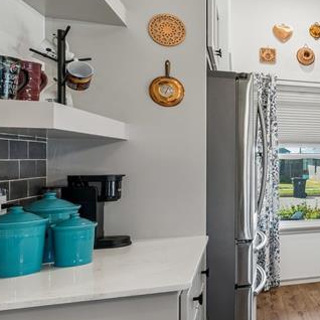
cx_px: 426
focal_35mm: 41
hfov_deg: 30.9
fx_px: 429
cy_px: 155
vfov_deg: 40.9
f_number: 8
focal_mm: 10
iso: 200
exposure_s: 1/50
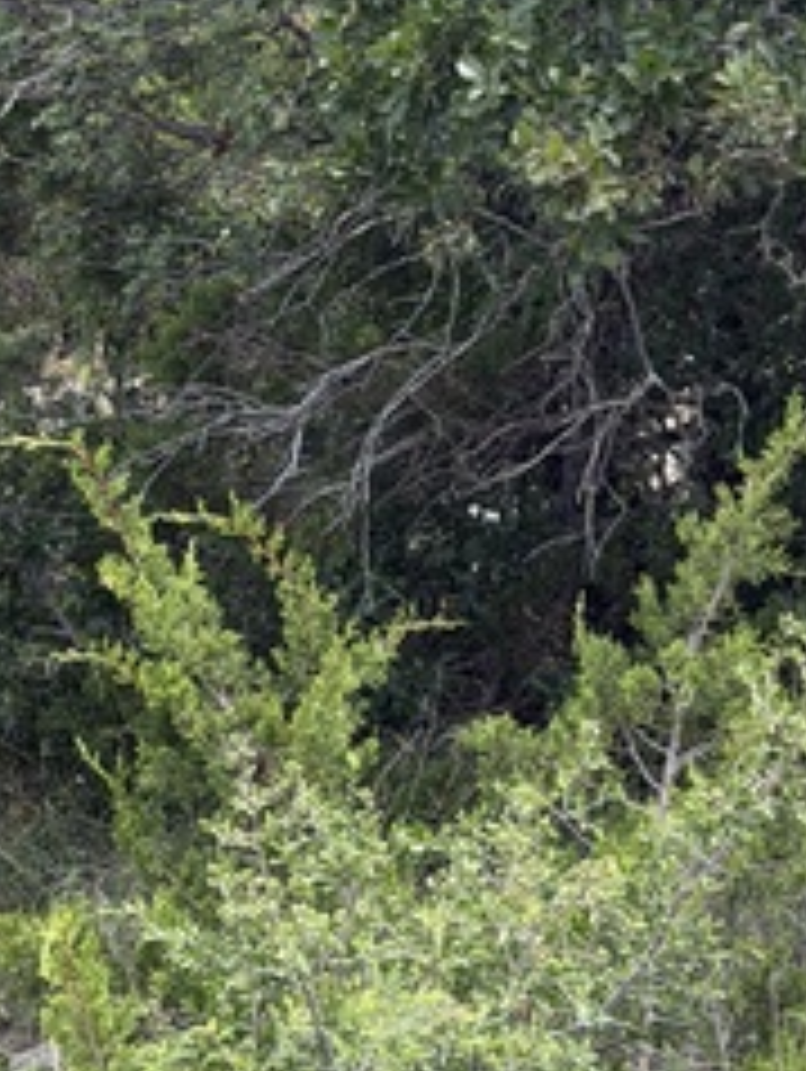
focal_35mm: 129
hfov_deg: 11.2
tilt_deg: -2.7
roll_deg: -1.3
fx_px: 3998
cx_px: 1072
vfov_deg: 14.9
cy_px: -58
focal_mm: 6.76
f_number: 1.78
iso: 100
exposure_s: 1/1353
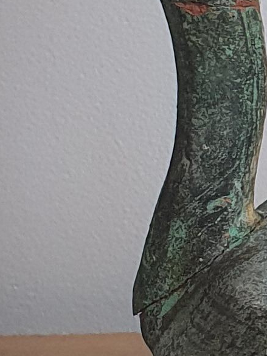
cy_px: 61
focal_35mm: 179
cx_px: 555
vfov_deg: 11.0
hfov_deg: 7.9
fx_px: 1842
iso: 160
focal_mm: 4.32
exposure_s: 1/100
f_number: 2.4
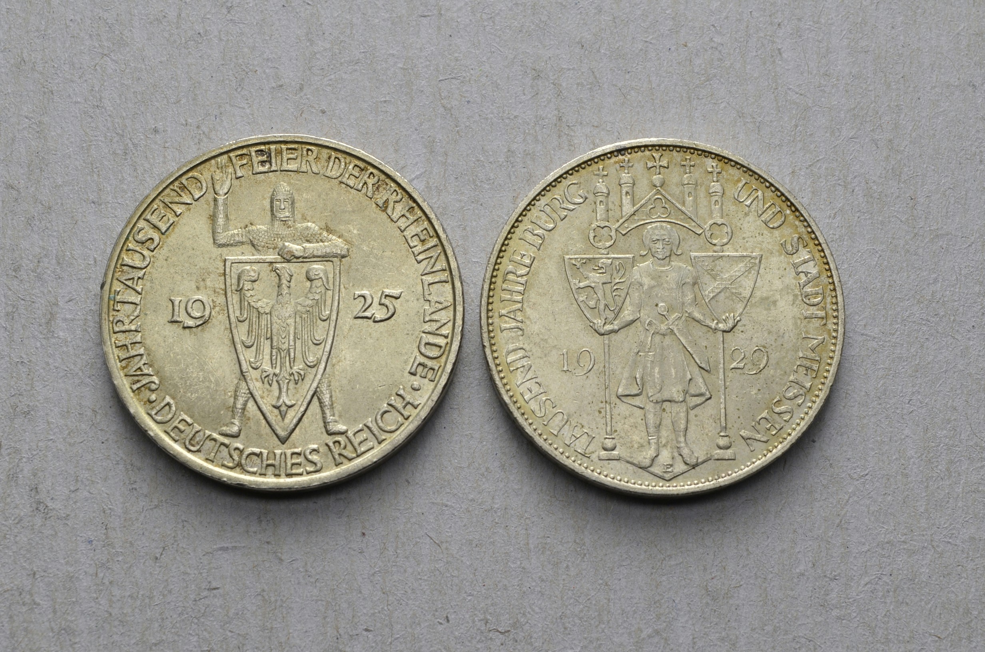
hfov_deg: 24.7
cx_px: 492
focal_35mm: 82
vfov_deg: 16.5
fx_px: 2253
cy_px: 326
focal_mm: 55
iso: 400
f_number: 14
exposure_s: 1/250
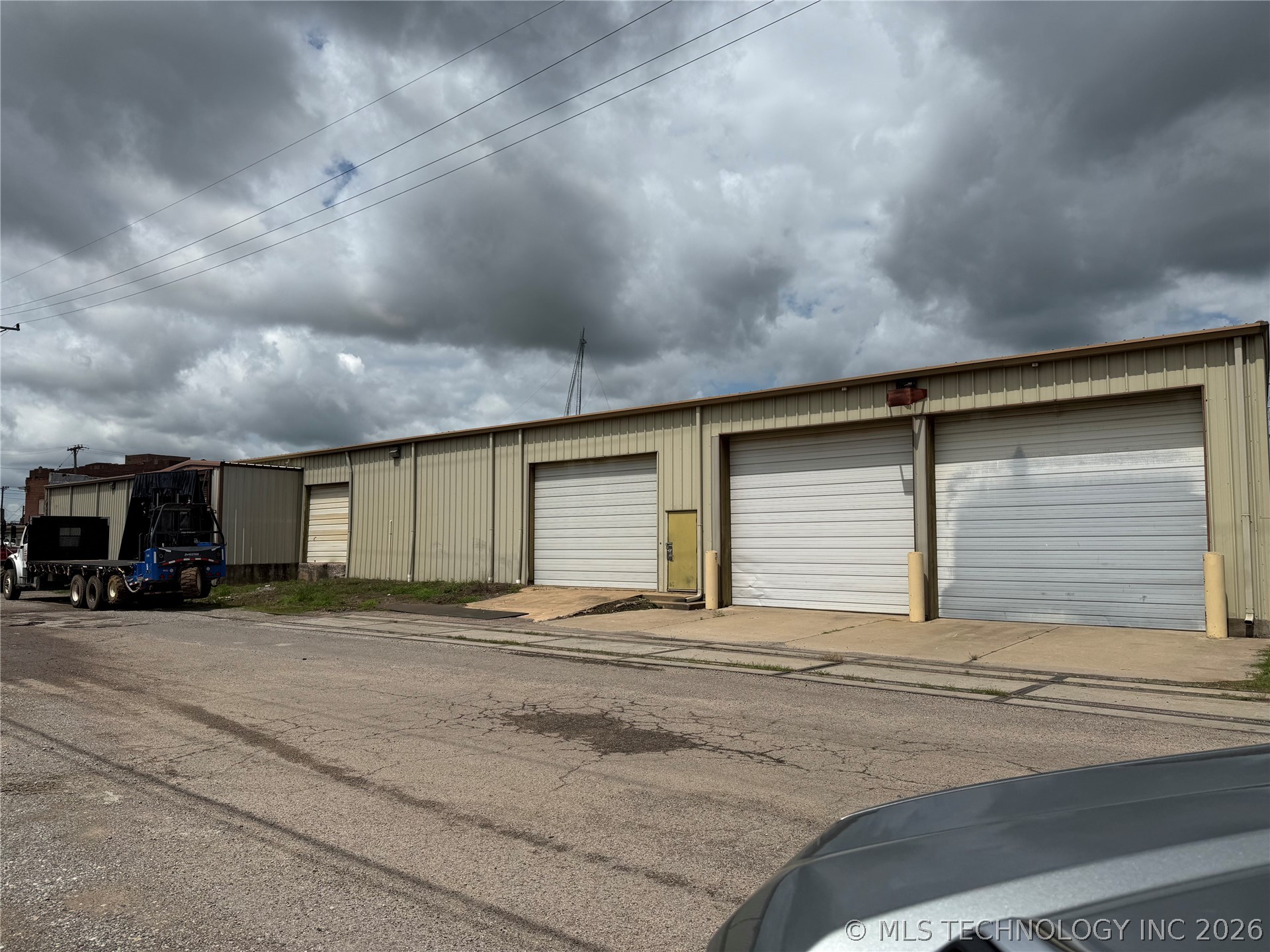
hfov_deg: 71.6
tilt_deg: +4.7
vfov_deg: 56.8
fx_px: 881
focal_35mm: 24
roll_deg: +0.6
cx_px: 635
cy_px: 476
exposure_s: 1/14286
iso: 80
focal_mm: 6.76
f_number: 1.78
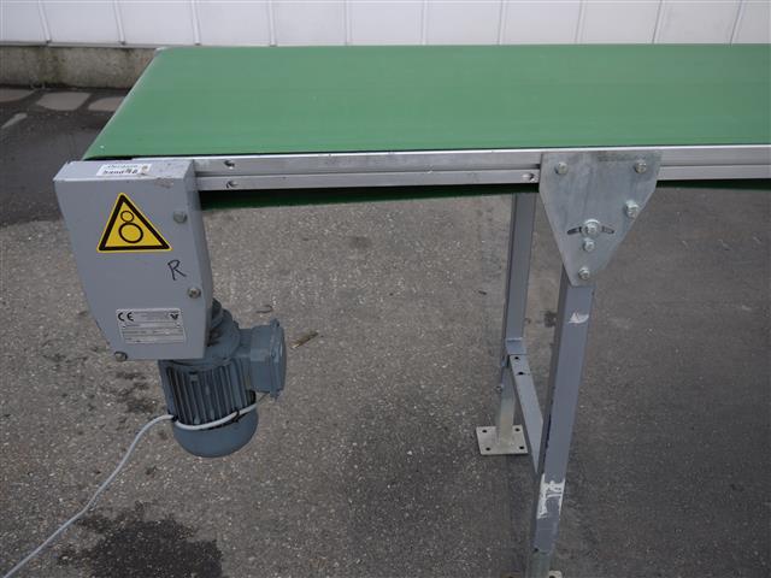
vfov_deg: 41.8
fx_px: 757
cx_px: 386
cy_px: 289
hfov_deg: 54.0
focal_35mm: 34
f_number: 4
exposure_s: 1/400
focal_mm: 17
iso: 100
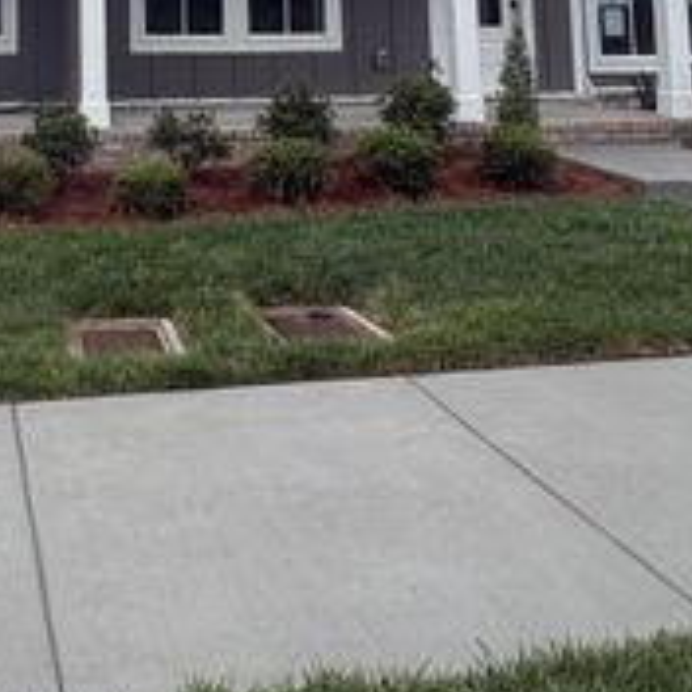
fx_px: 1063
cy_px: -81
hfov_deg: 34.2
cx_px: 79
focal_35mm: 47
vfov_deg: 31.7
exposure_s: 1/1477
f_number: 2.2
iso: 50
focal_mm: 2.22
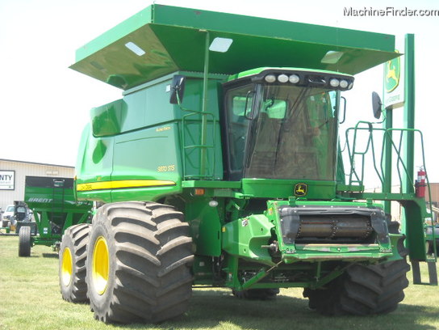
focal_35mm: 76
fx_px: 964
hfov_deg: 25.7
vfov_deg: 19.4
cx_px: 220
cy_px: 165
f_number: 3.9
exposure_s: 1/176
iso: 64
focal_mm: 12.3
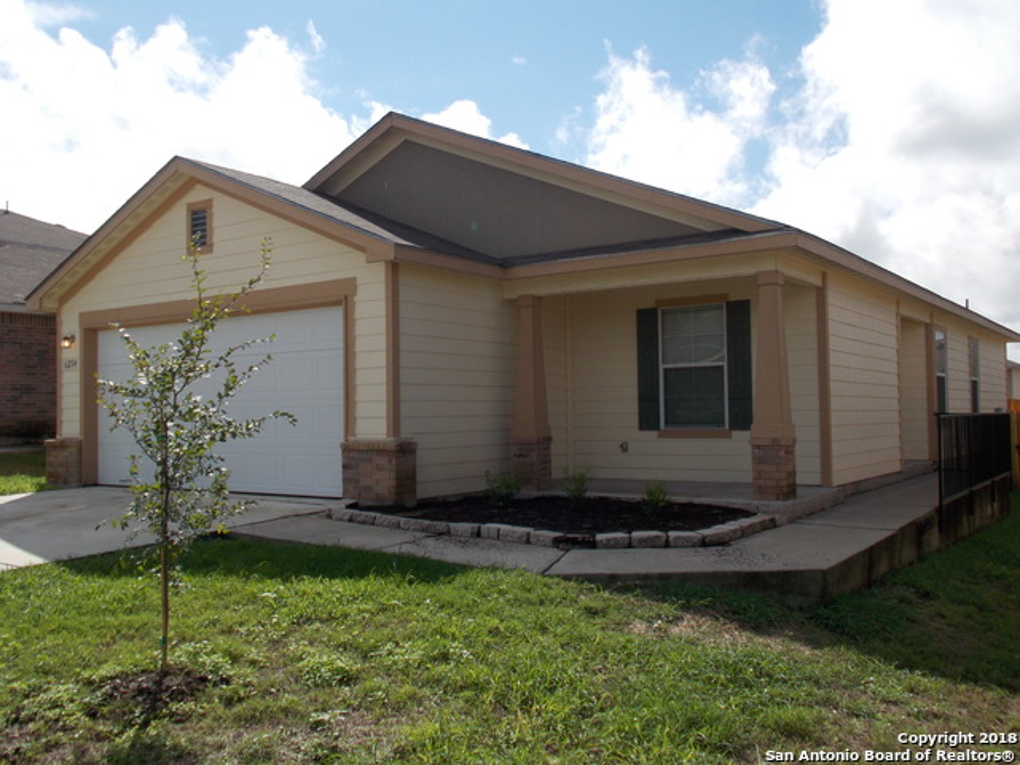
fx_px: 884
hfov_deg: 60.0
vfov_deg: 46.8
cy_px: 382
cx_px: 510
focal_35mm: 30
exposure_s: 1/800
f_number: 3.3
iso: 80
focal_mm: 5.3
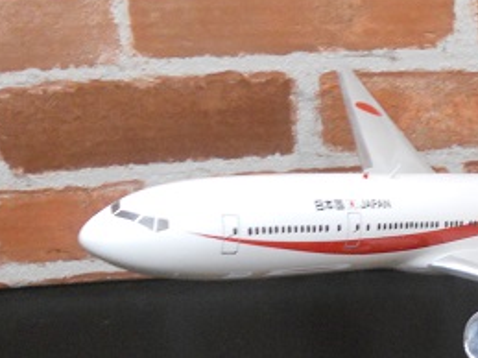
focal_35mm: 88
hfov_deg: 21.6
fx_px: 1215
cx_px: 454
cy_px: 362
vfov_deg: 16.4
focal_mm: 6.9
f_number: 3.9
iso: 400
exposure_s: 1/30
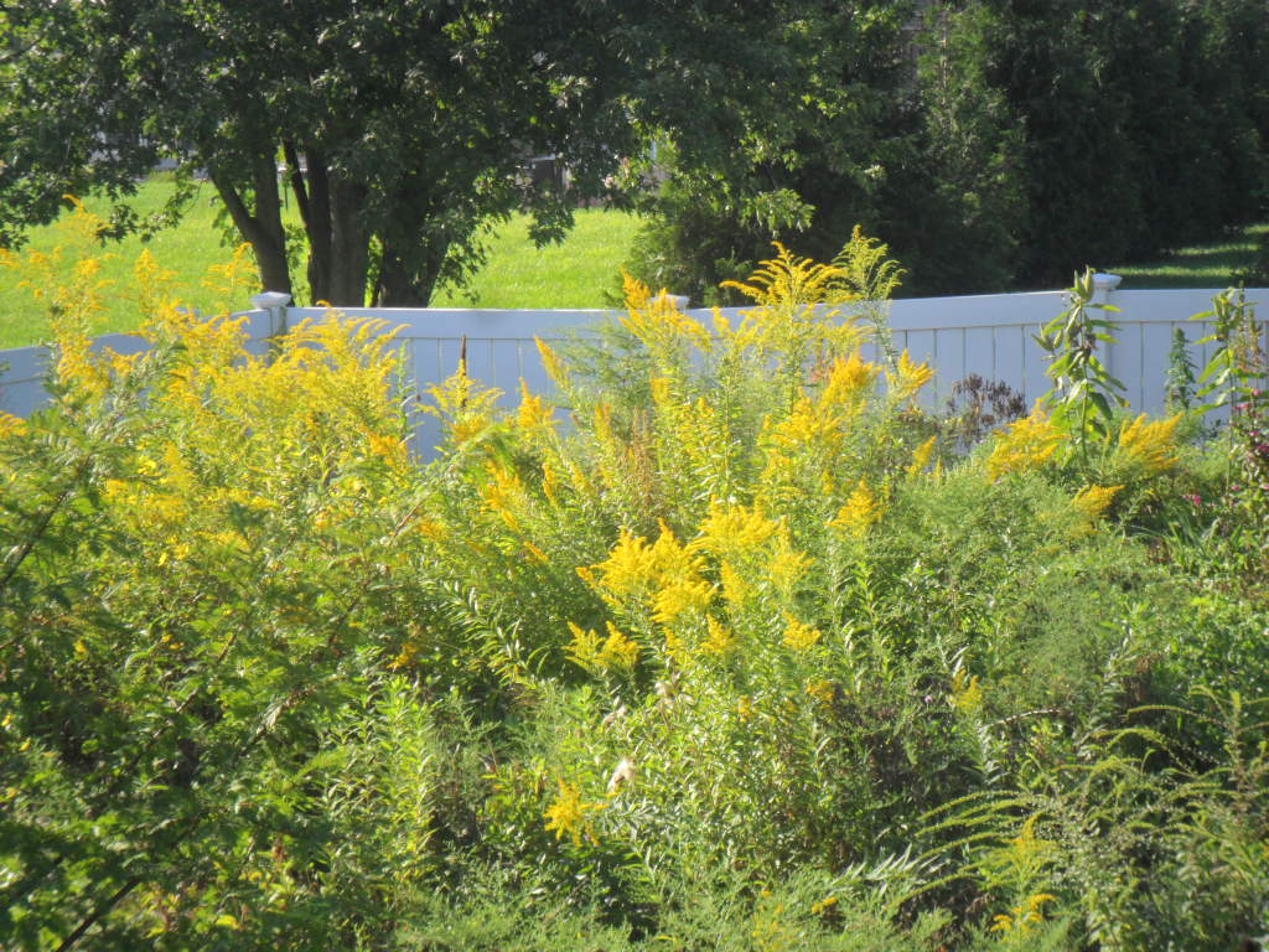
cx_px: 634
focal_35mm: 135
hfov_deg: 14.6
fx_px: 4949
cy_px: 476
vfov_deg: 11.0
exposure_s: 1/125
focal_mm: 24.5
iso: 100
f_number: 5.9
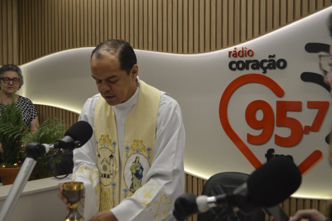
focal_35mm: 48
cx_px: 166
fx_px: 442
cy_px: 110
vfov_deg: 28.0
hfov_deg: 41.1
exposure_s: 1/60
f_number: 4.8
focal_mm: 32
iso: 500
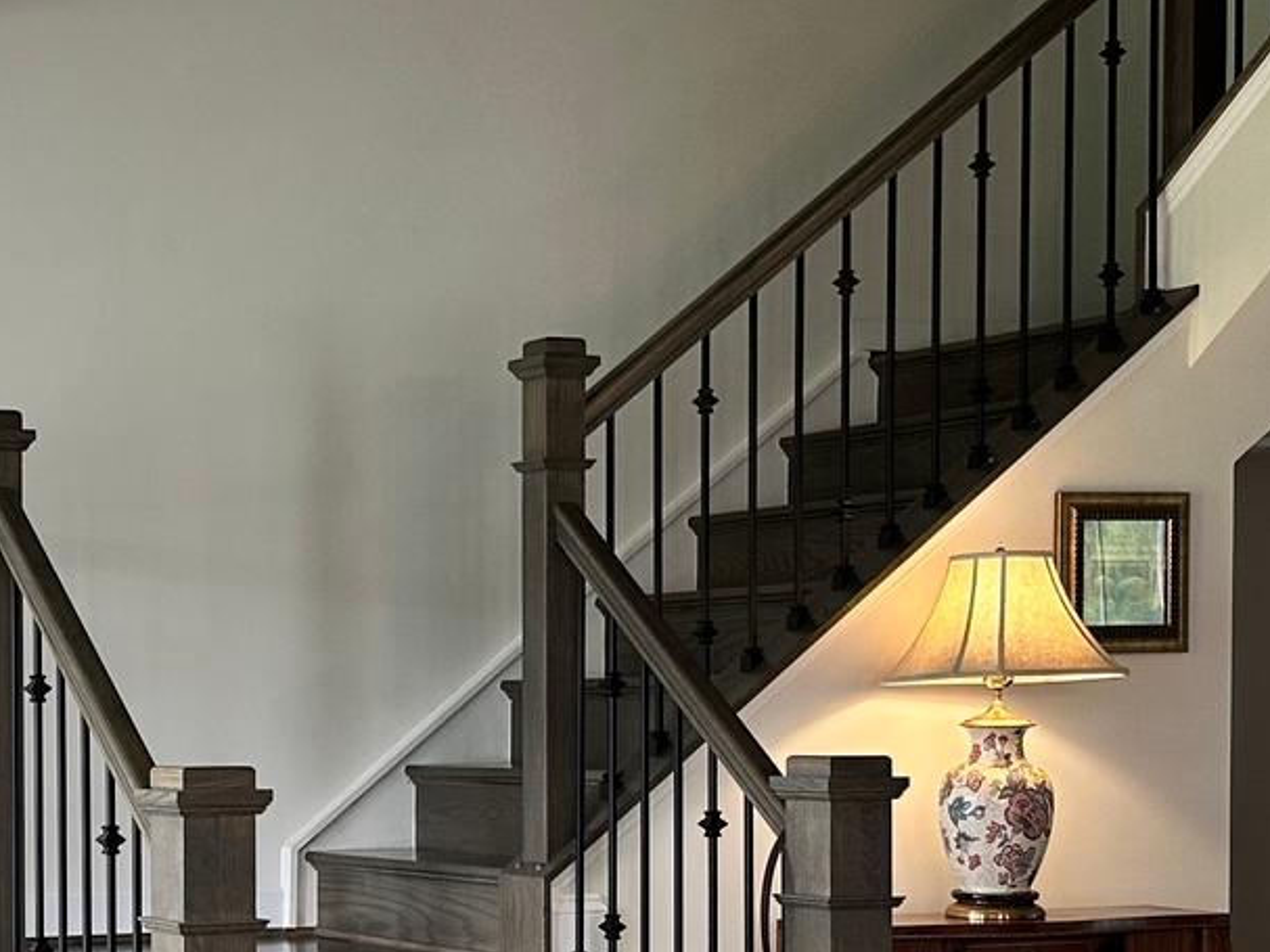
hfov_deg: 23.4
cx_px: 111
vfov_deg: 18.0
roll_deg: +0.3
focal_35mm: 81
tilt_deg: -1.5
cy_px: 787
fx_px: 2971
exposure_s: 1/60
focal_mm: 6.86
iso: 125
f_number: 1.78
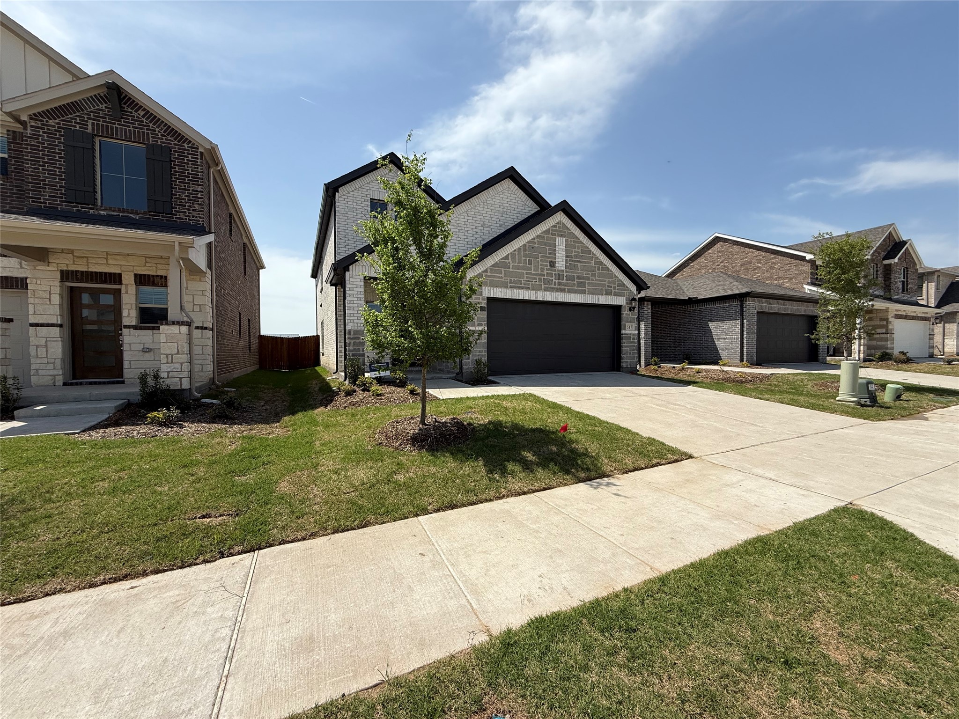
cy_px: 360
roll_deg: +0.3
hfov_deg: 102.1
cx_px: 480
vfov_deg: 85.7
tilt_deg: -1.4
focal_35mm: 14
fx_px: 388
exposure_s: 1/2165
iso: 50
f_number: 2.2
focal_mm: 2.22
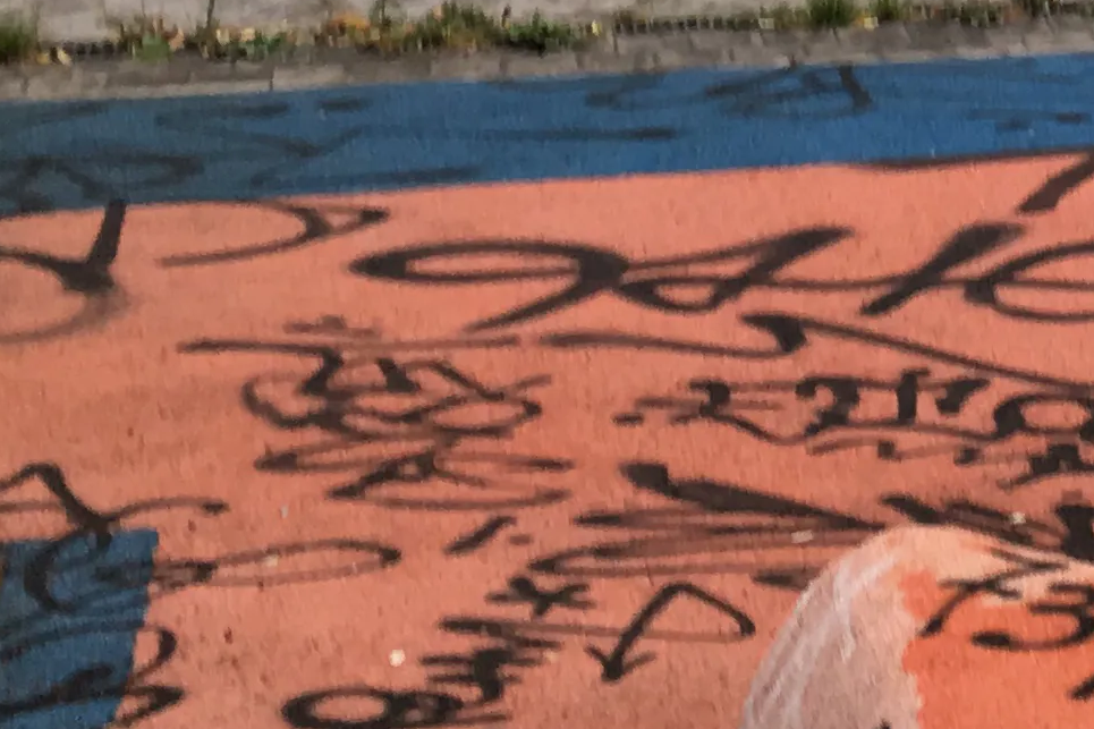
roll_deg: -0.7
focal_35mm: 126
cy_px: -702
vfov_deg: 10.1
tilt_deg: +0.4
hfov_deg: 15.5
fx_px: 3828
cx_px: 1390
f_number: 2.2
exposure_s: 1/100
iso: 32
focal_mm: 4.15
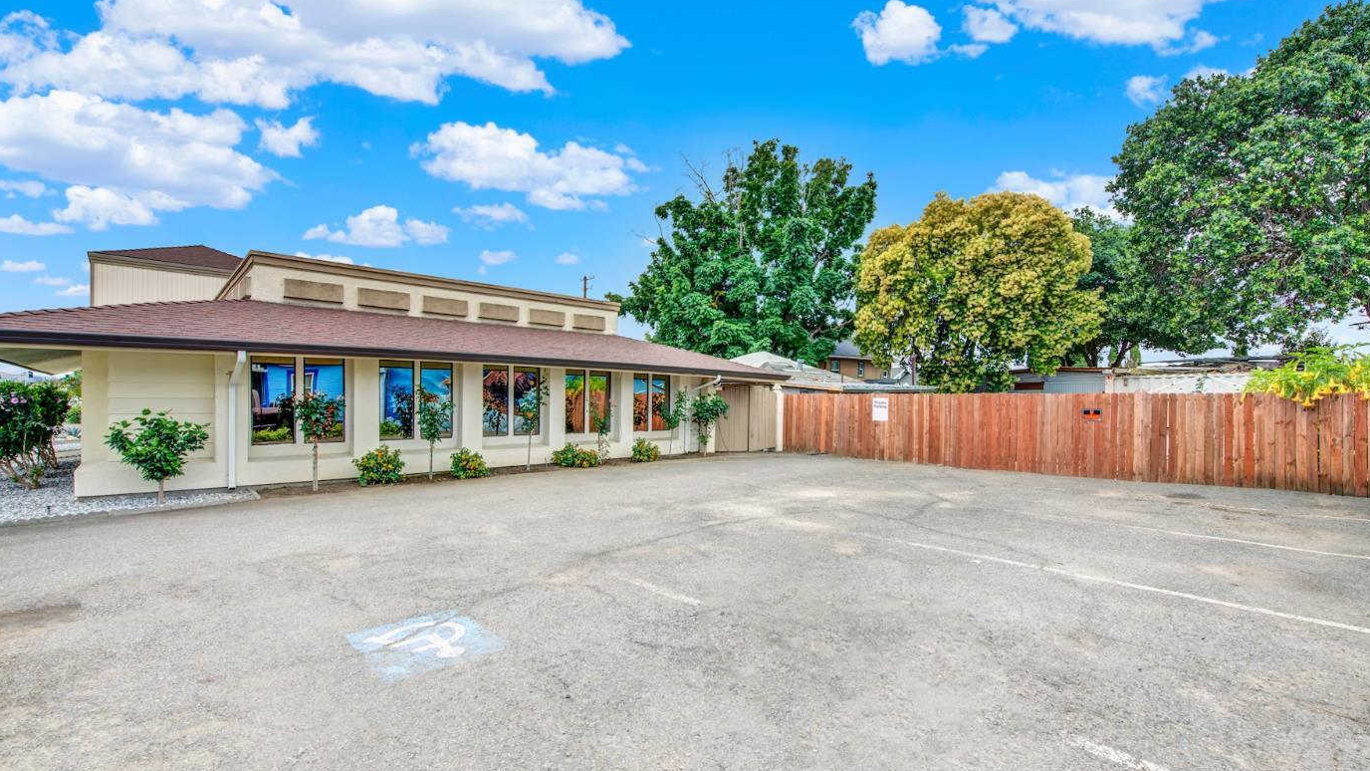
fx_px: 581
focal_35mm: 16
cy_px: 404
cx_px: 727
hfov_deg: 99.2
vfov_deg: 67.0
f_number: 14
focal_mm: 14
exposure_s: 1/40
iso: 100
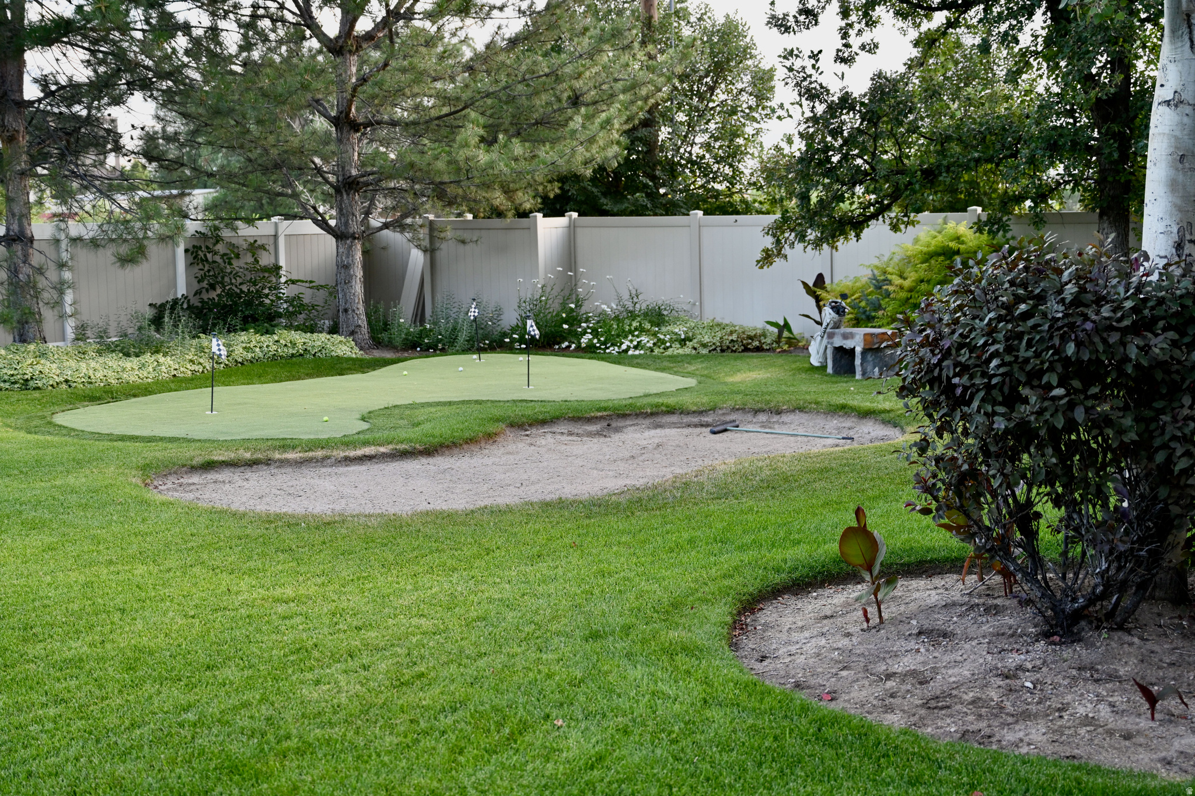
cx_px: 598
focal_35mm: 45
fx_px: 1494
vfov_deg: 29.9
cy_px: 398
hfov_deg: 43.6
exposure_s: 1/250
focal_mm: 45
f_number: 4
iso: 320
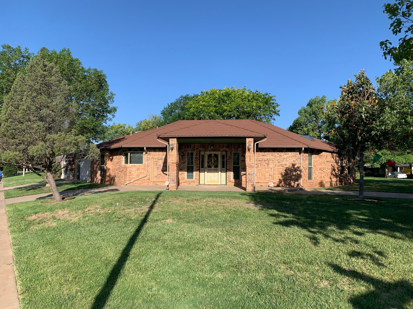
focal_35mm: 26
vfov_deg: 53.1
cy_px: 154
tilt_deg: +1.0
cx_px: 206
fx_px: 310
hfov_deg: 67.3
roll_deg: -0.1
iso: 25
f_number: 1.8
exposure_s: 1/1610
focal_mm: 4.25
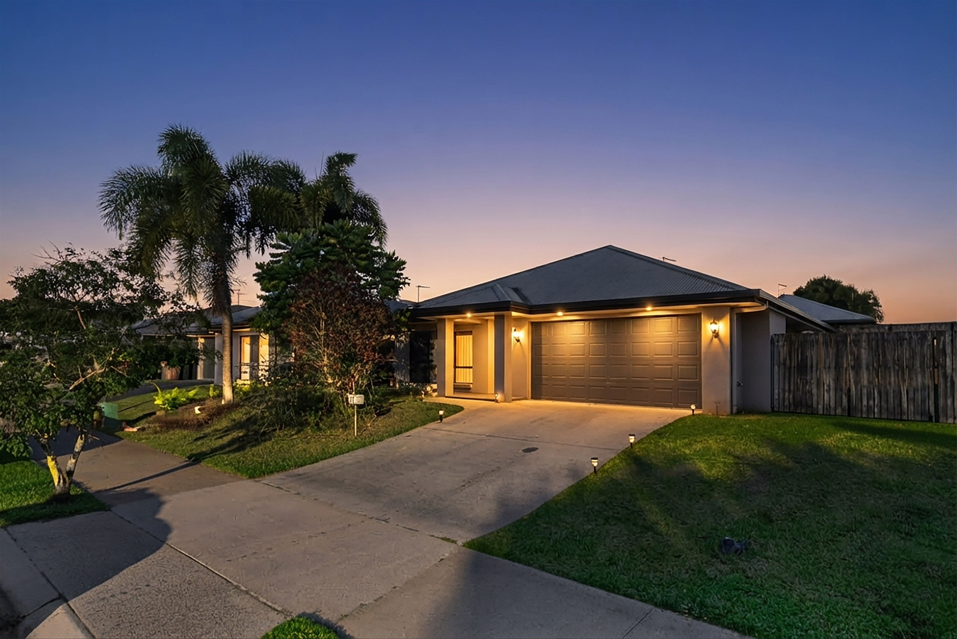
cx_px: 478
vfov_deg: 67.5
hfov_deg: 90.0
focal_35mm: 18
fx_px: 479
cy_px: 320
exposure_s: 1/2000
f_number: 8
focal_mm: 18
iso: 2500
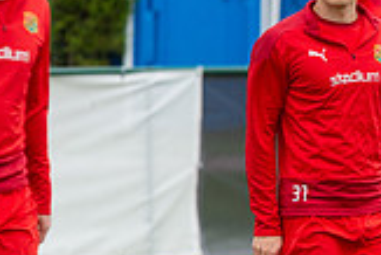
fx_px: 6027
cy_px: 154
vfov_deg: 2.4
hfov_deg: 3.6
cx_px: 327
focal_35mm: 569
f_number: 3.2
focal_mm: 160
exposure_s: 1/2500
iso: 720
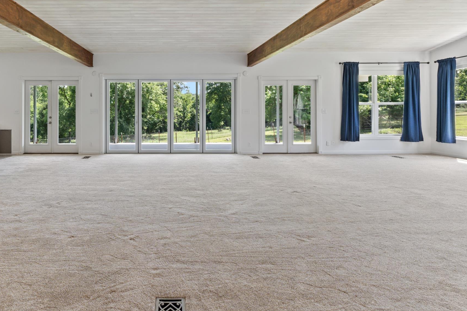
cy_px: 109
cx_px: 173
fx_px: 285
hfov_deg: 77.1
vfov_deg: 56.2
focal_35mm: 22
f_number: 9
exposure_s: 1/6
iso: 200
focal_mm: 10
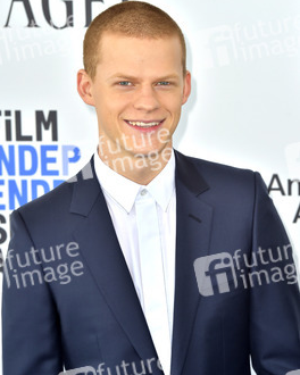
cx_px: 149
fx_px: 2020
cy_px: 212
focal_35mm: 182
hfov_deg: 8.5
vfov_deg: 10.6
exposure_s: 1/320
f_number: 6.3
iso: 500
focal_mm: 160
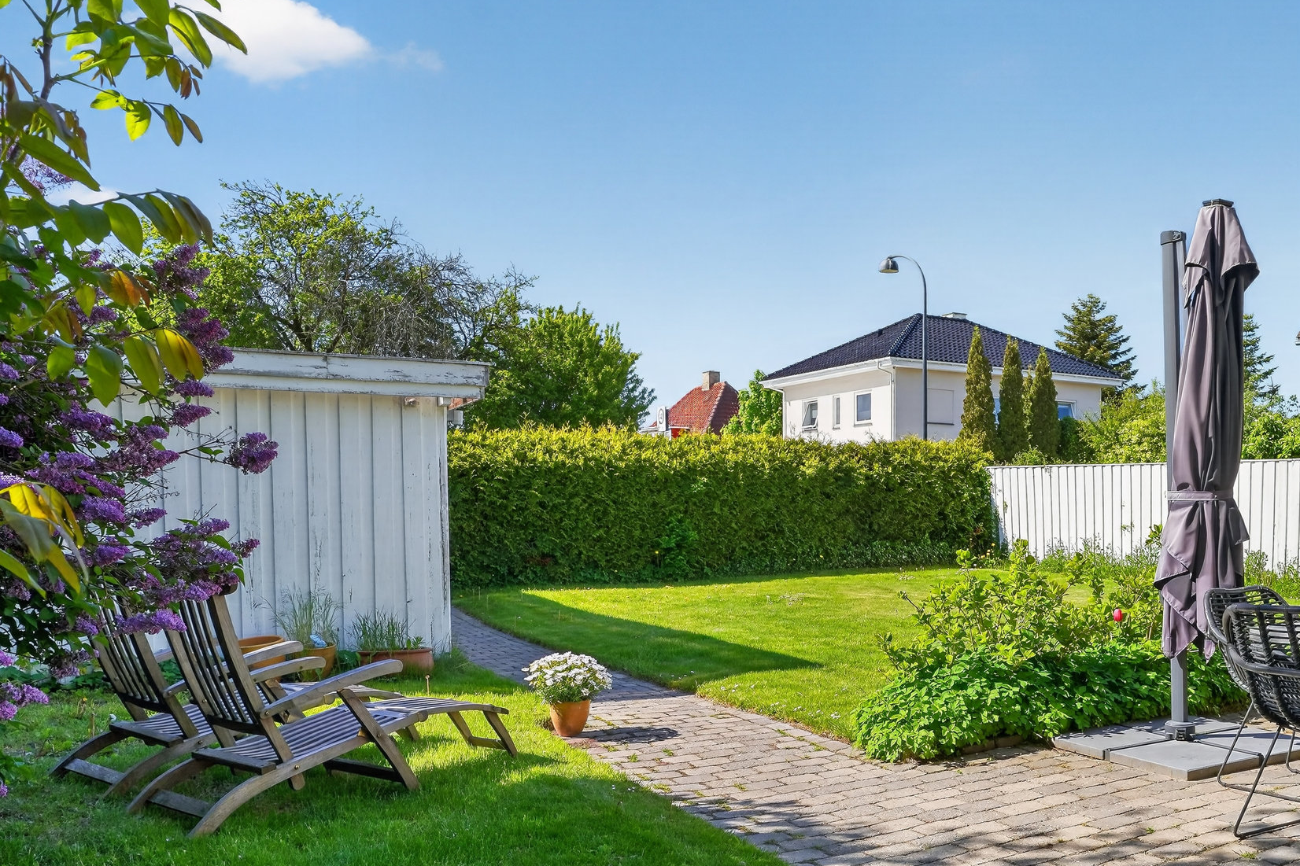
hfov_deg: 58.6
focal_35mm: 31
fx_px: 1119
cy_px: 574
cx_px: 894
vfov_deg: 41.8
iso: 400
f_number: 8
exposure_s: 1/80
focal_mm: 20
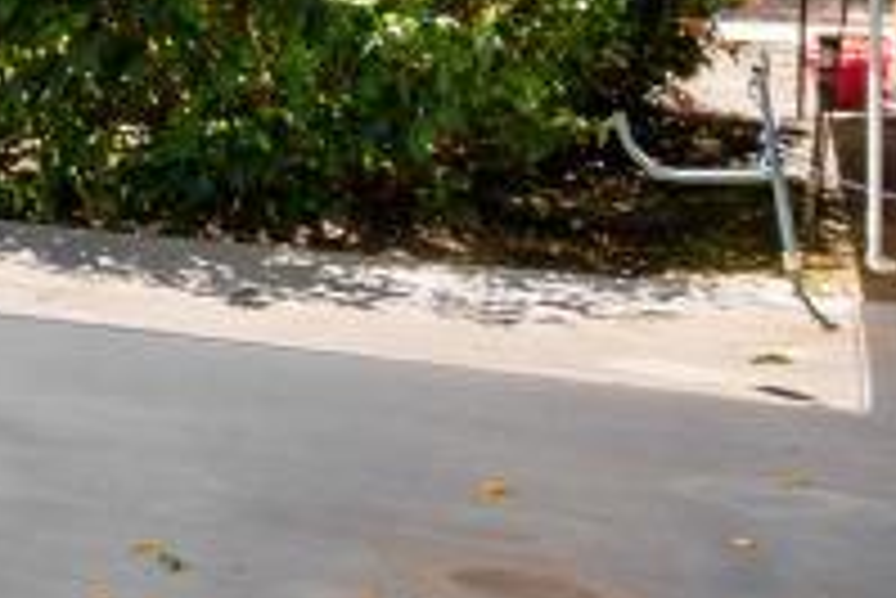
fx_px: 3188
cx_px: -1594
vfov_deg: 10.5
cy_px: -162
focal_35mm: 128
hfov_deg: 11.4
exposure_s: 1/125
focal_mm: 17
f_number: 7.1
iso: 100
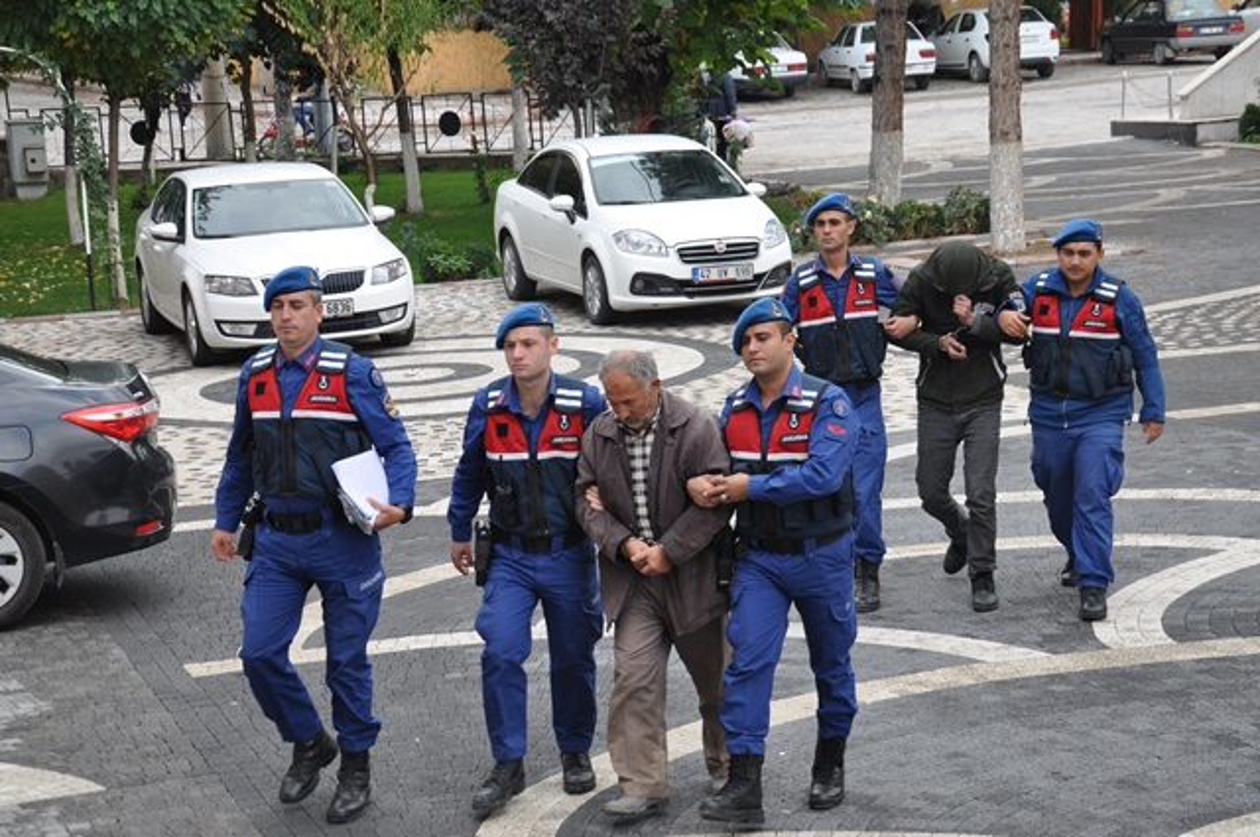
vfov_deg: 15.7
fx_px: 3041
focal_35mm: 87
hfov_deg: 23.4
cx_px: 630
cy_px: 418
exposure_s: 1/320
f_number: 9
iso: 640
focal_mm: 58
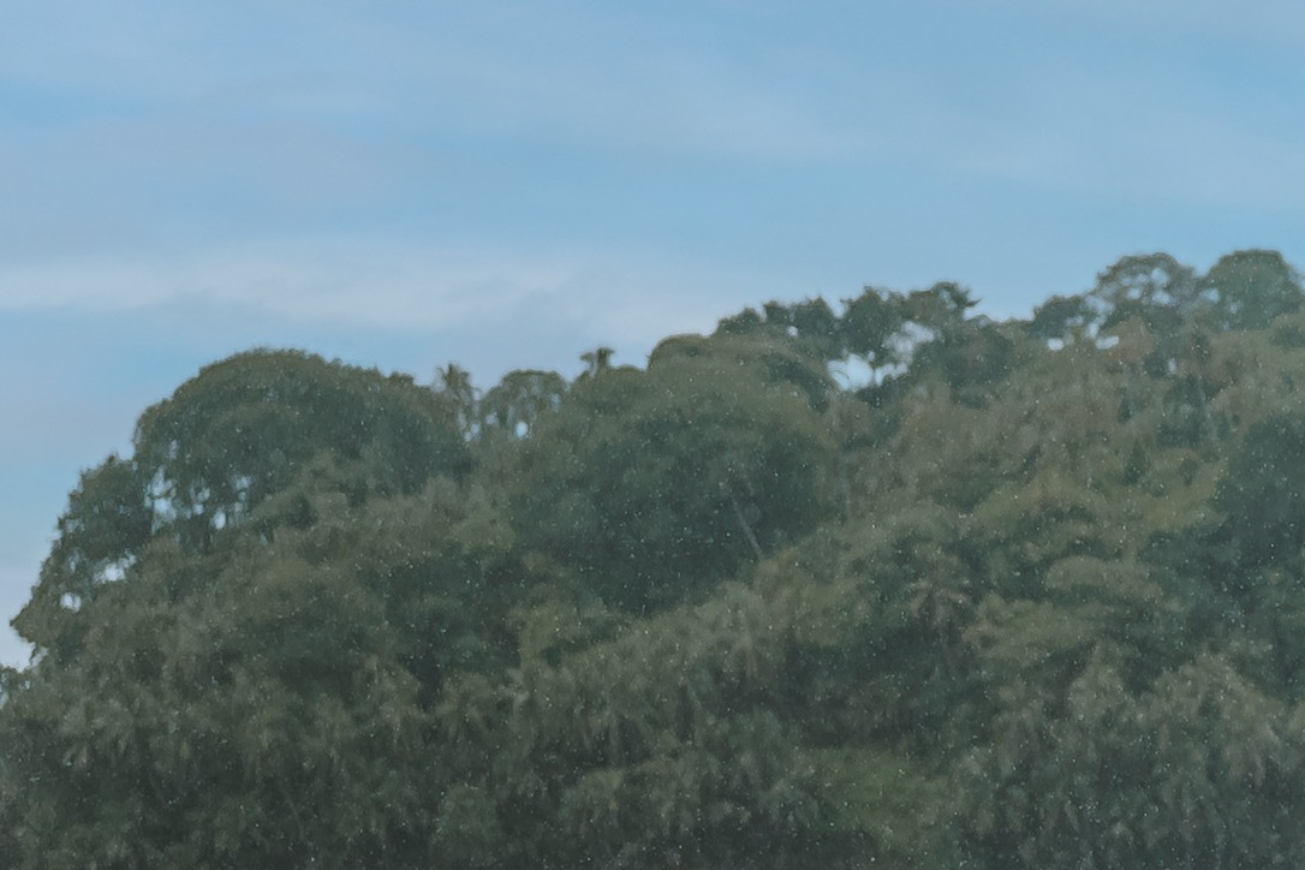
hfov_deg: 7.2
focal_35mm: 277
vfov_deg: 5.0
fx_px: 10040
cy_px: 471
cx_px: 2508
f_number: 1.8
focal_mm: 50
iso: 200
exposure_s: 1/2000
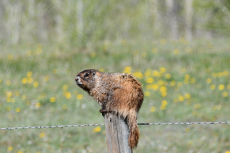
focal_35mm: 450
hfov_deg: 4.6
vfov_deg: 3.1
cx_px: 115
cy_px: 76
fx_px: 2876
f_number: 8
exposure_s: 1/500
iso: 200
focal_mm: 300
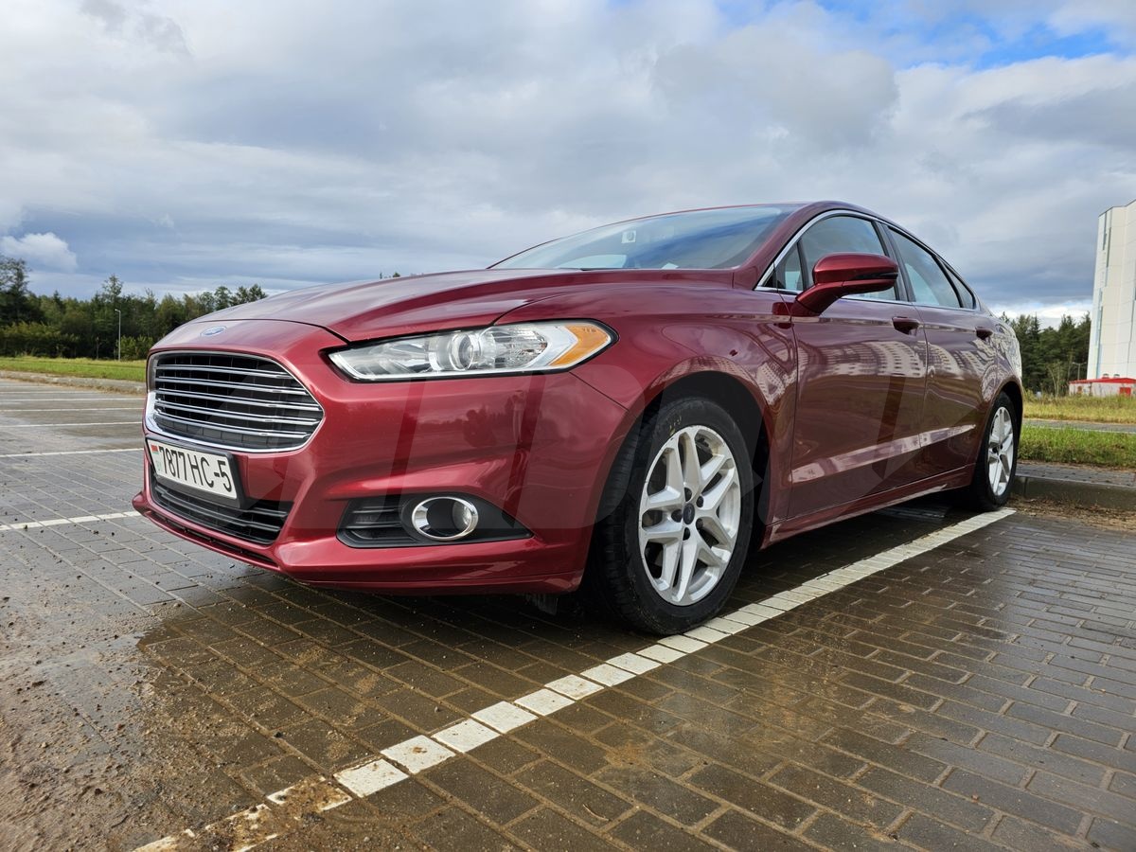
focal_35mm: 23
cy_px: 426
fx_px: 755
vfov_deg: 58.9
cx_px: 568
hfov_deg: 73.9
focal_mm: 6.3
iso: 10
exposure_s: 1/532
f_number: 1.7
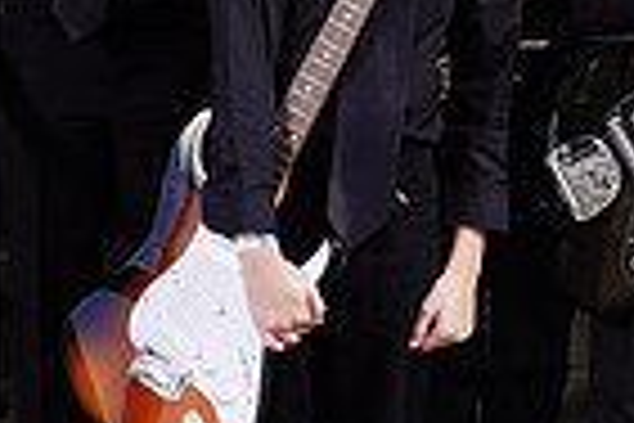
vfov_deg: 9.3
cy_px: -160
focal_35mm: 144
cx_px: 36
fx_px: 2536
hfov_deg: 14.1
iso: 100
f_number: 6.3
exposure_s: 1/200
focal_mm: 35
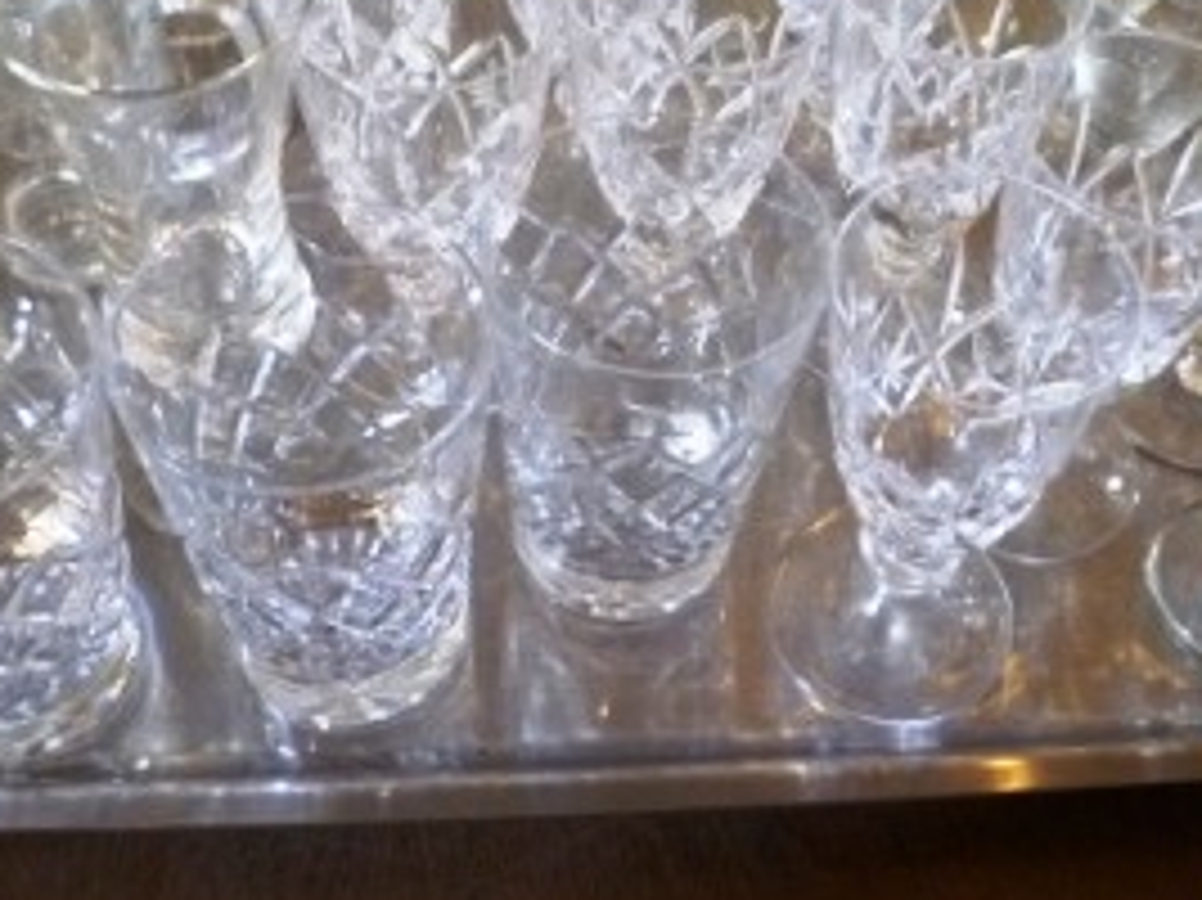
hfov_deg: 40.4
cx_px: 689
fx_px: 1631
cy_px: 184
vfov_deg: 30.1
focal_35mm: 47
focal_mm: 5
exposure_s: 1/20
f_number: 2.8
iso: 400
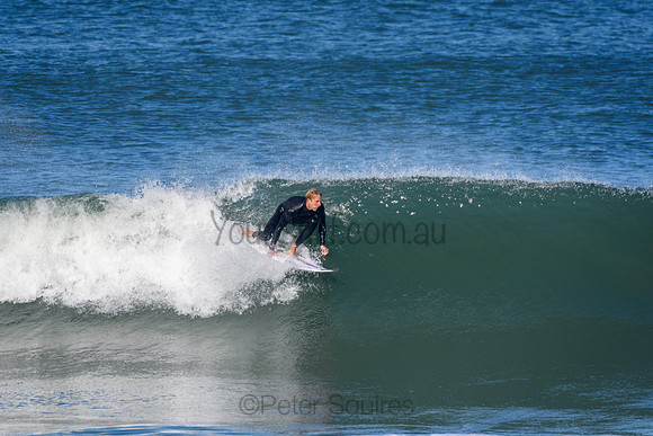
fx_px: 13607
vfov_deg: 1.8
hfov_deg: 2.7
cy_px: 218
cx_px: 326
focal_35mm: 750
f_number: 5.6
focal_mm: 500
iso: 360
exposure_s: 1/2000
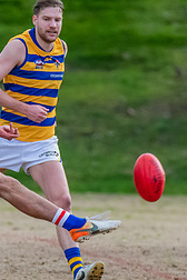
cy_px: 100
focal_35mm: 1503
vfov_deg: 1.4
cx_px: 67
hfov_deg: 0.9
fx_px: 11710
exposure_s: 1/2000
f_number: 6
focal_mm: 400
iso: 2200
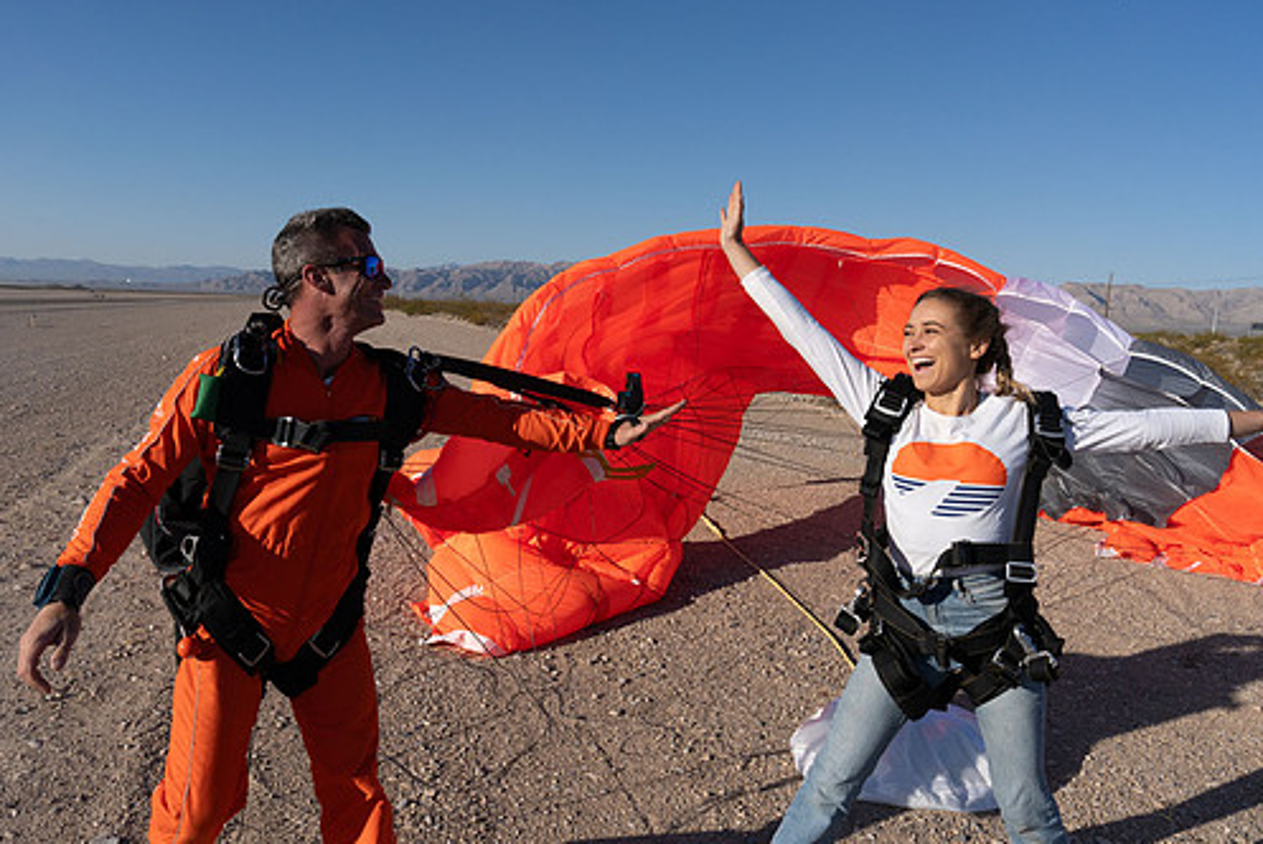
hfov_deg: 65.4
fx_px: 983
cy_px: 400
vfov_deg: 46.4
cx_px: 587
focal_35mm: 28
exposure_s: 1/2000
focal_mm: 24
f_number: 11
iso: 800
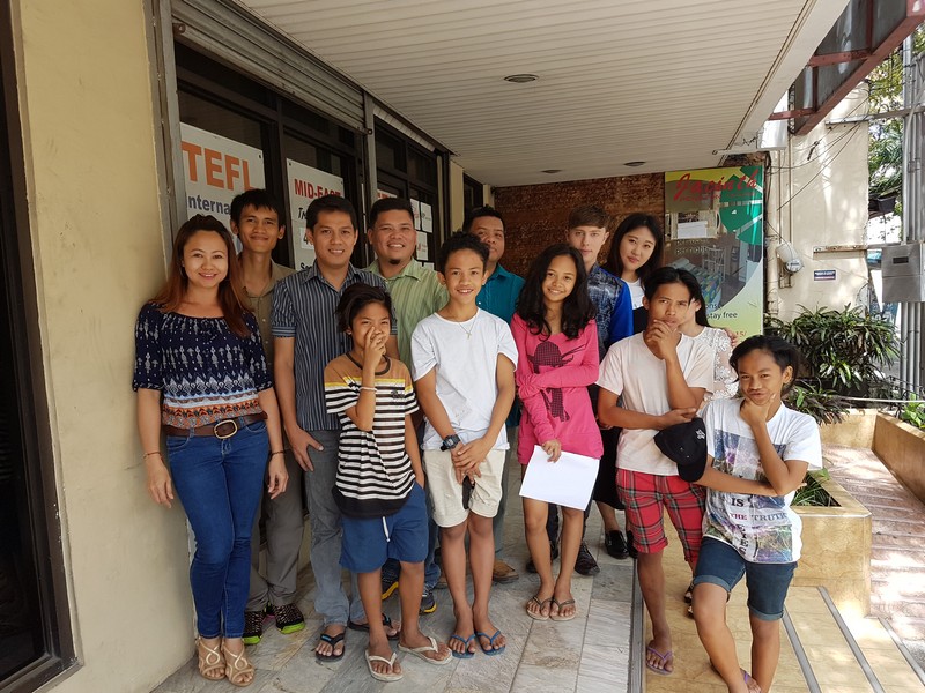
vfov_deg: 53.1
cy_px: 346
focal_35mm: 26
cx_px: 462
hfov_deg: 67.3
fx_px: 695
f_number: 1.7
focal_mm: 4.2
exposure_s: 1/269
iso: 40
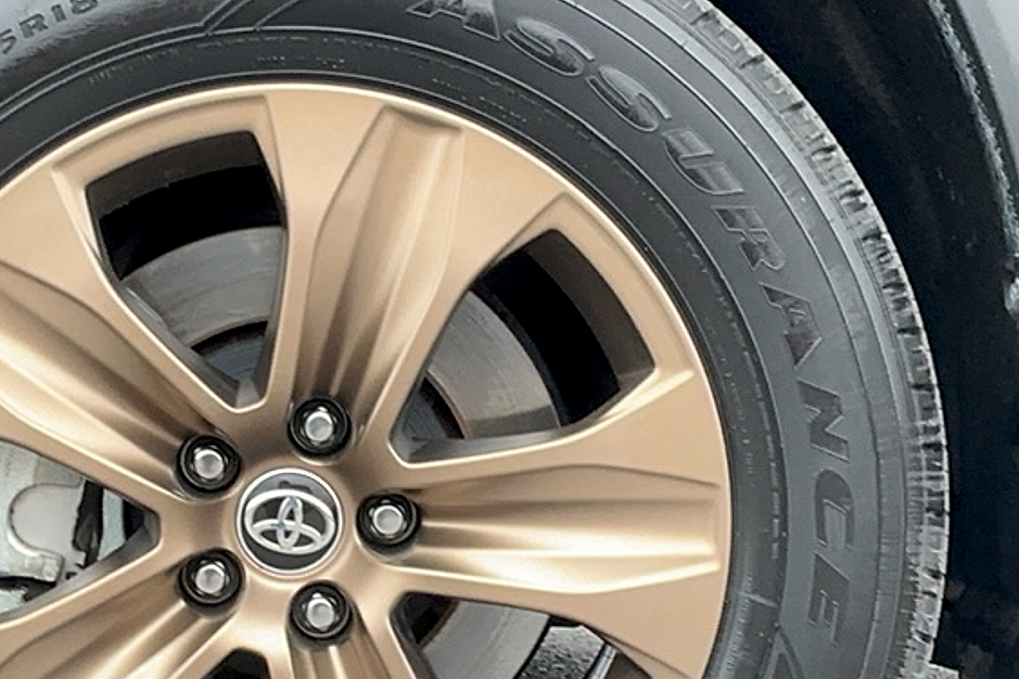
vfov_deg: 17.4
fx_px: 2208
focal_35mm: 78
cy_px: 474
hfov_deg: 25.8
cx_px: 300
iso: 32
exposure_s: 1/120
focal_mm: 3
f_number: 1.8
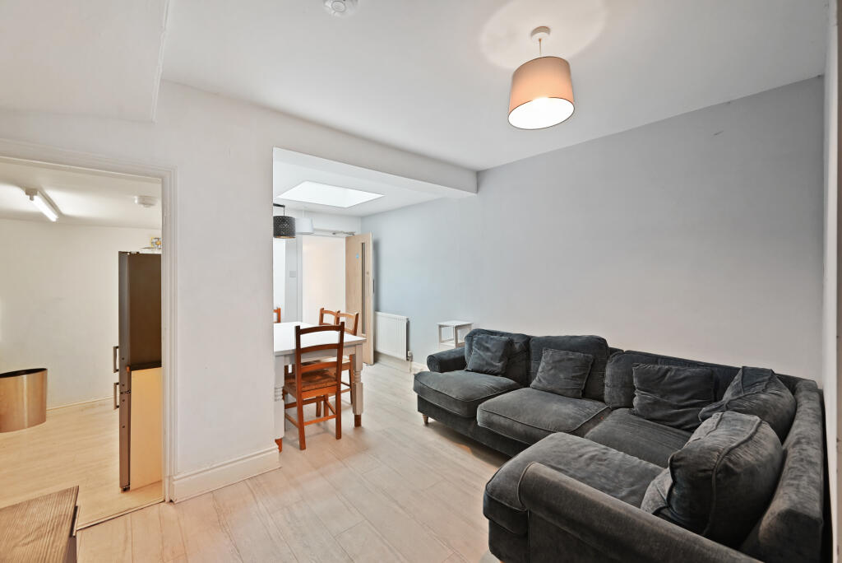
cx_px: 421
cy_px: 282
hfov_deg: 104.2
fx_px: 328
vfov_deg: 81.3
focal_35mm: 14
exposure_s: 1/5
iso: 1100
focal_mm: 14
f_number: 7.1
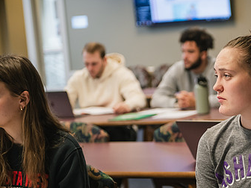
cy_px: 131
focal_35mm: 103
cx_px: 215
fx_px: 747
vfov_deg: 14.3
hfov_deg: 18.8
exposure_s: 1/200
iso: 1250
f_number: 2.8
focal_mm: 62
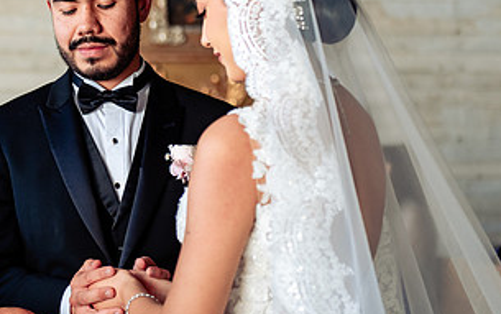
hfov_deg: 16.0
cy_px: 63
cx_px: 69
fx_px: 1762
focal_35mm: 129
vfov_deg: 10.1
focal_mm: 66
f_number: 3.2
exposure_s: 1/400
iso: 500
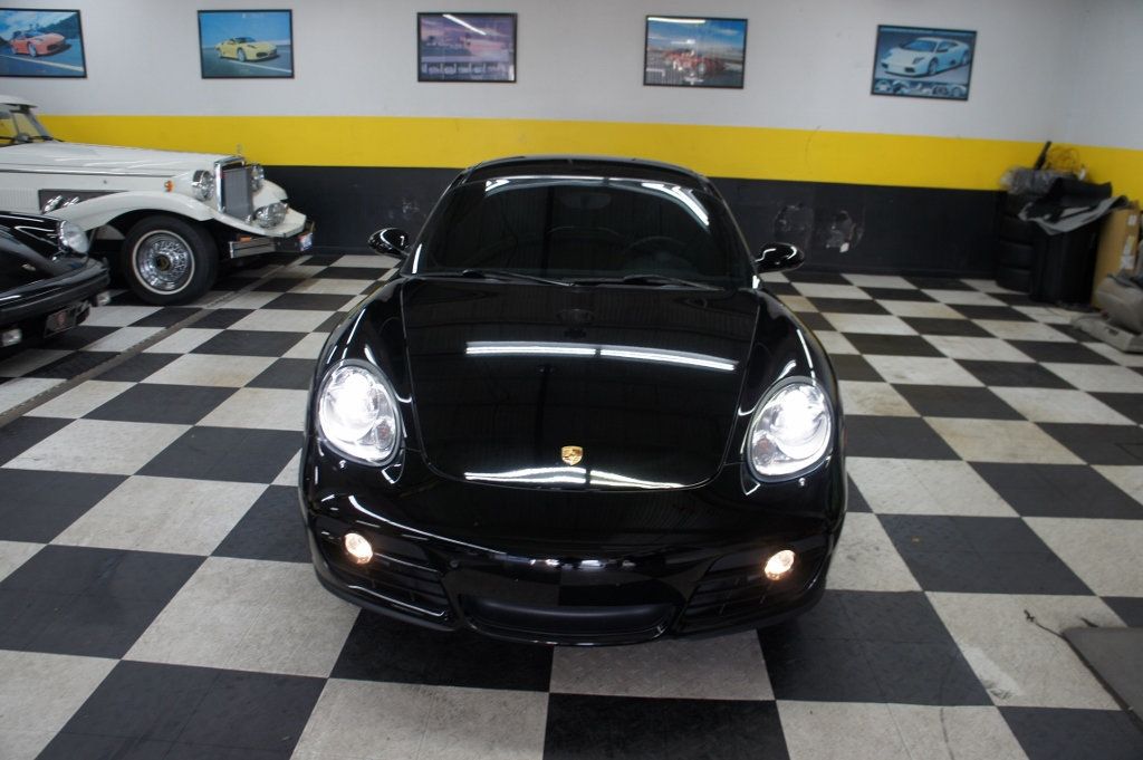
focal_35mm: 27
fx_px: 857
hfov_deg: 67.4
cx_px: 572
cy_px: 380
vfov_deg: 47.9
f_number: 4
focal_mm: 18
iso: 200
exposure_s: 1/40
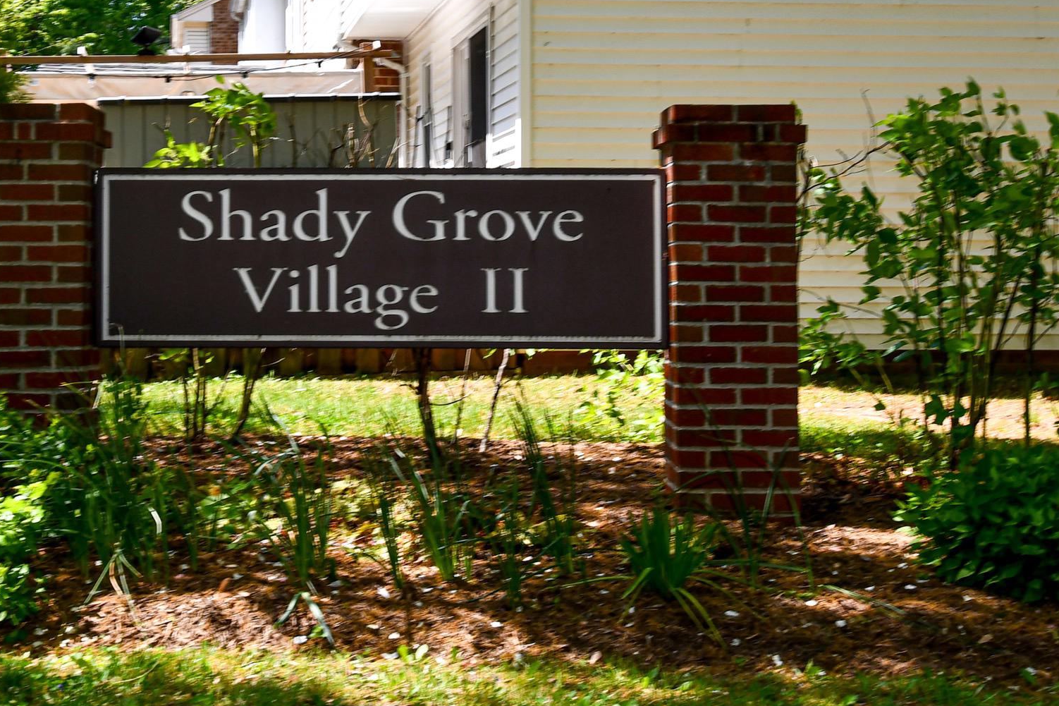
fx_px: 1324
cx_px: 374
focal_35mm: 45
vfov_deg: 29.7
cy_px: 257
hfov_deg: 43.1
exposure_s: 1/200
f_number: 7.1
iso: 100
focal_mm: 22
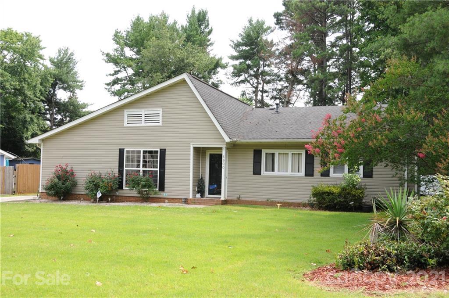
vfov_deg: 36.7
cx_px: 224
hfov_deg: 53.2
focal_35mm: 36
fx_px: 448
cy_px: 149
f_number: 8
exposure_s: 1/250
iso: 400
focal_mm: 24
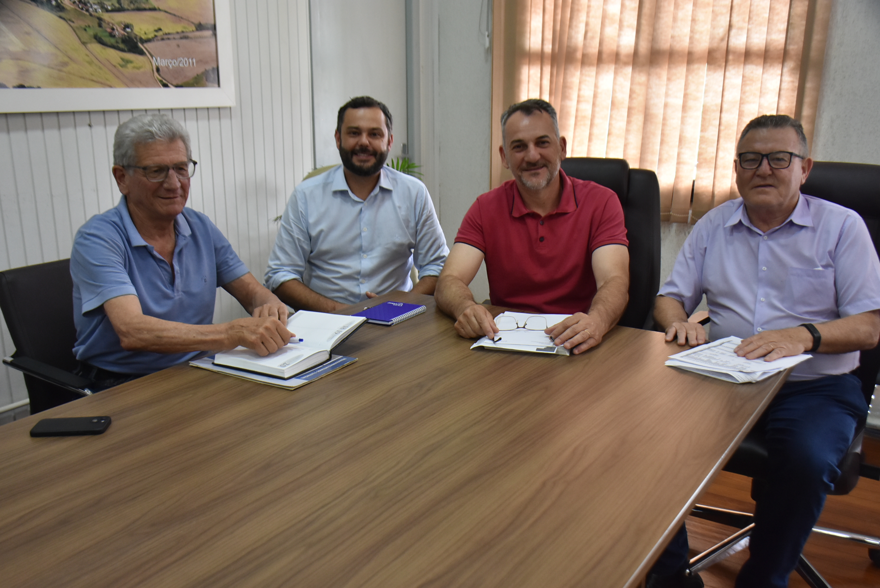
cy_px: 294
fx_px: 844
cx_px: 440
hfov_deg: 55.1
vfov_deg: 38.4
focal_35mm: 34
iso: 800
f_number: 5
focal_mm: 23
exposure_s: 1/100
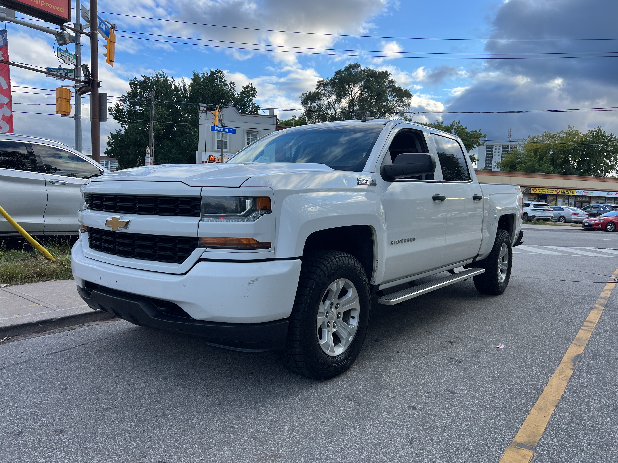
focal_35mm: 26
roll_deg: -2.8
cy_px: 232
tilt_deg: -4.8
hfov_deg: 67.3
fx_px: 464
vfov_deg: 53.1
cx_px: 309
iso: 50
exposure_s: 1/949
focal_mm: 5.7
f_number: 1.5
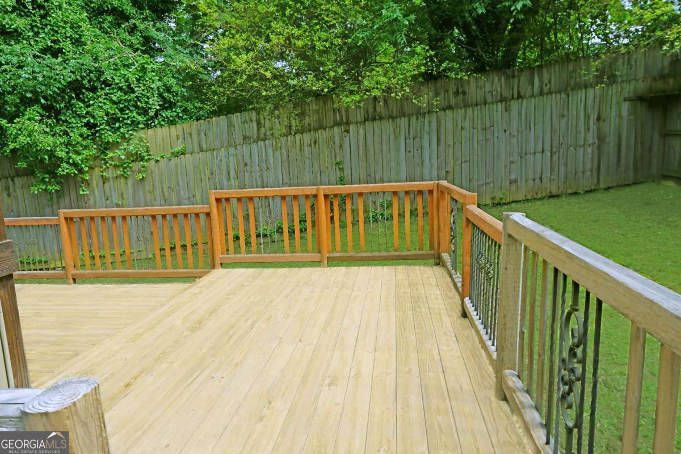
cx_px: 340
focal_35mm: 24
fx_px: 454
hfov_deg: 73.7
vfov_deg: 53.1
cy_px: 227
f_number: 7.1
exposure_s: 1/80
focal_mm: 16
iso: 100
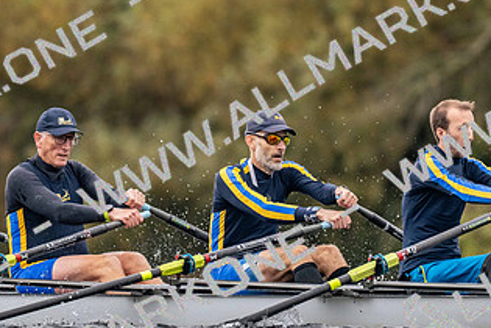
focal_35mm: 1104
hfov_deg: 1.9
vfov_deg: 1.2
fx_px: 15056
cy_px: 219
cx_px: 270
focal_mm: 600
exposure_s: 1/2500
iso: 2200
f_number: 4
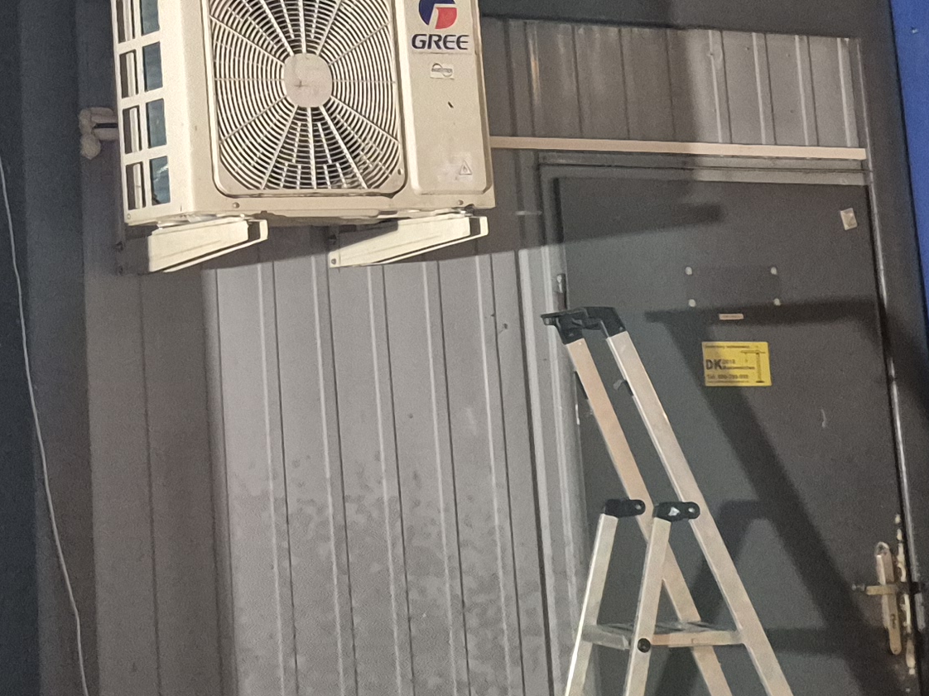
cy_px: -5
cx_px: 75
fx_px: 2200
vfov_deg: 17.6
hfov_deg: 23.2
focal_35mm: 82
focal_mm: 5.4
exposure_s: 1/50
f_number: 1.8
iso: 1250
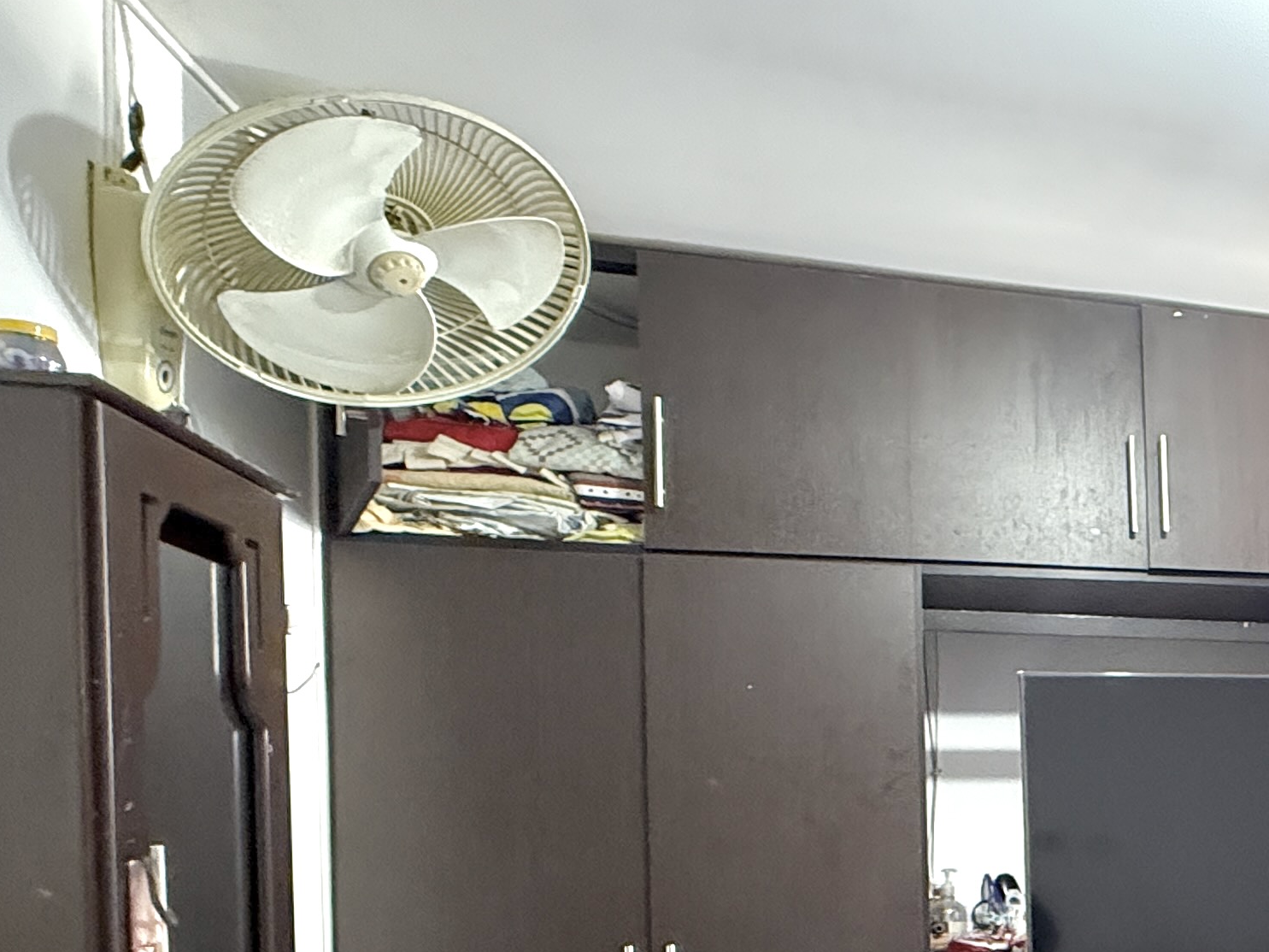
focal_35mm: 38
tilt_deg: +1.0
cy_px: 819
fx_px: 1393
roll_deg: +1.7
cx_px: 1481
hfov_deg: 38.1
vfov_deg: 35.9
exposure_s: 1/60
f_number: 2.2
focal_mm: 2.22
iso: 640
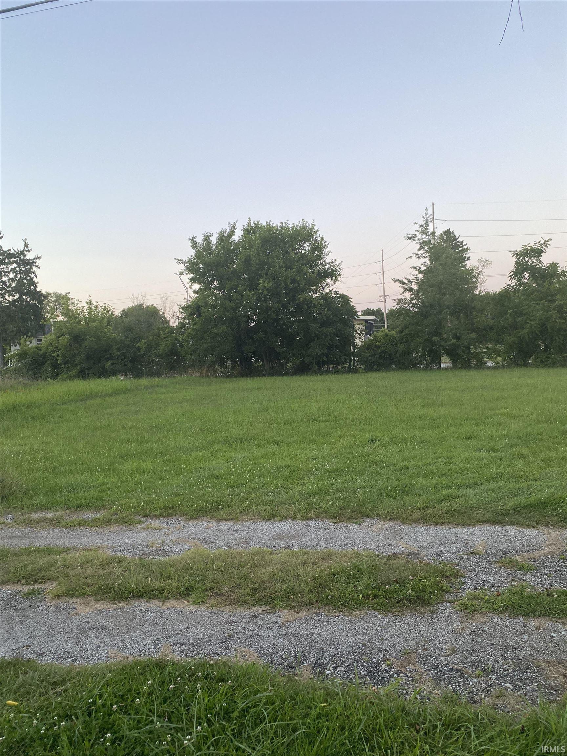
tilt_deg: -3.1
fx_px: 568
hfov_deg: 53.1
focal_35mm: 26
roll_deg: +2.4
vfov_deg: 67.3
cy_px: 378
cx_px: 284
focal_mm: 4.25
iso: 100
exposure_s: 1/121
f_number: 1.8
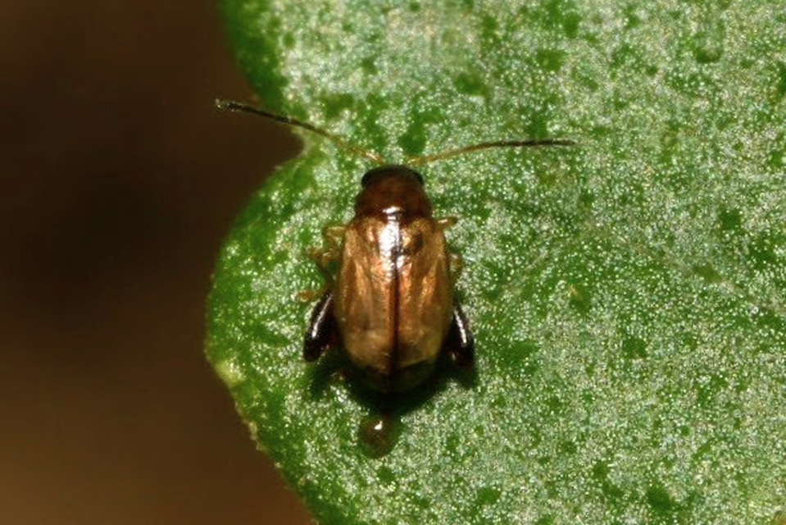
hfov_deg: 13.0
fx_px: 3440
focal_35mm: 158
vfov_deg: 8.7
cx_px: 393
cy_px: 262
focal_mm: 105
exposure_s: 1/60
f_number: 32
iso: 250
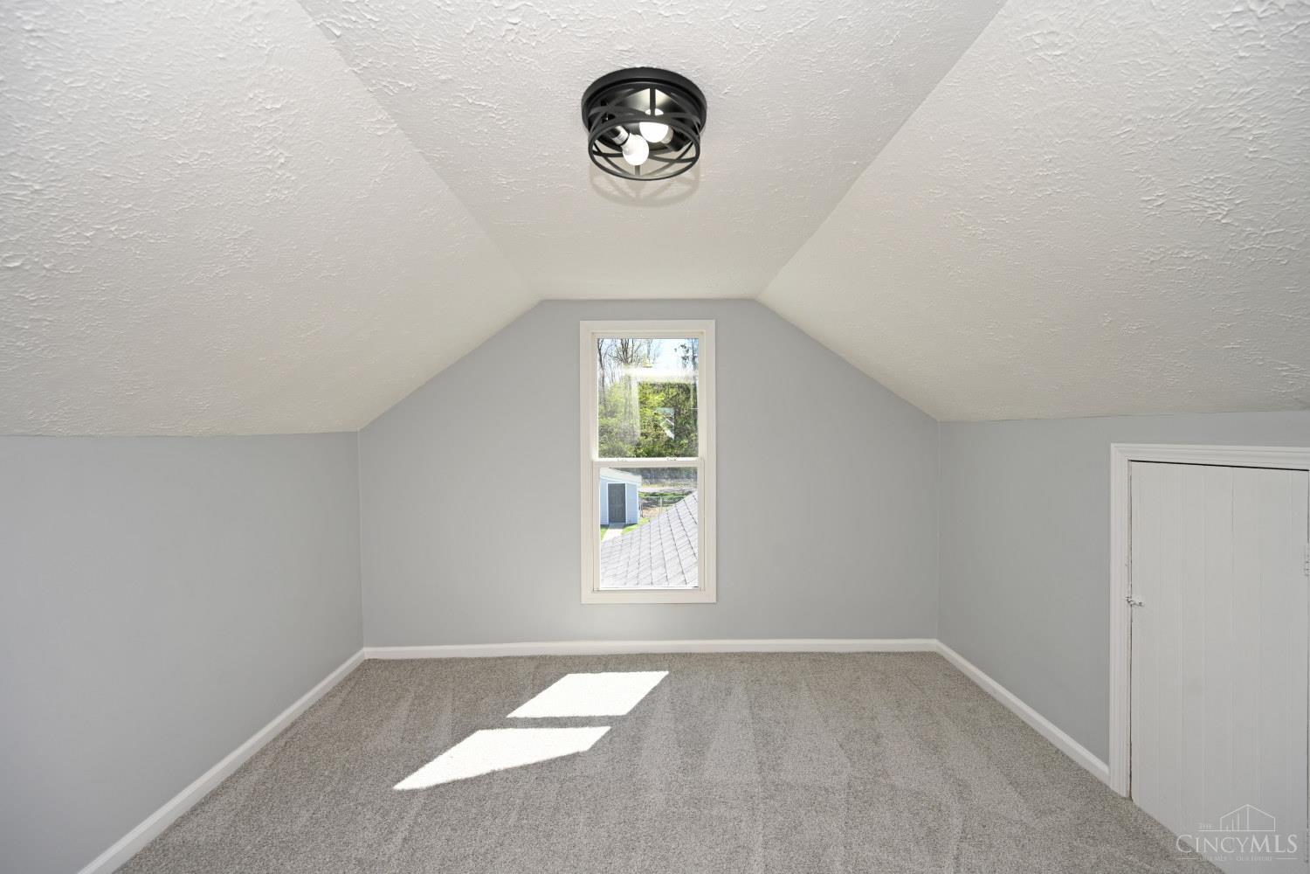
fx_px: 509
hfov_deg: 104.3
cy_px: 437
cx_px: 655
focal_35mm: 14
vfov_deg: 81.2
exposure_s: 1/125
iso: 110
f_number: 5.6
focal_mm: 14
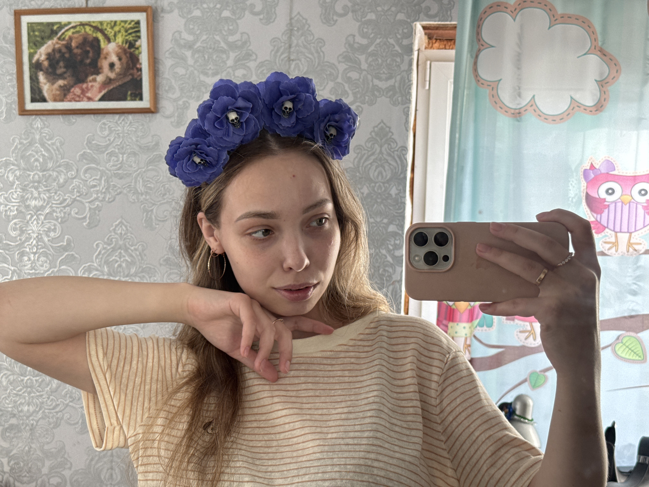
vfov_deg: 30.3
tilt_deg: -0.6
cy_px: 244
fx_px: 900
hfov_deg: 39.7
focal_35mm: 48
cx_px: 324
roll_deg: -1.9
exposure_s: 1/60
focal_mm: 6.76
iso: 100
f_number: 1.78
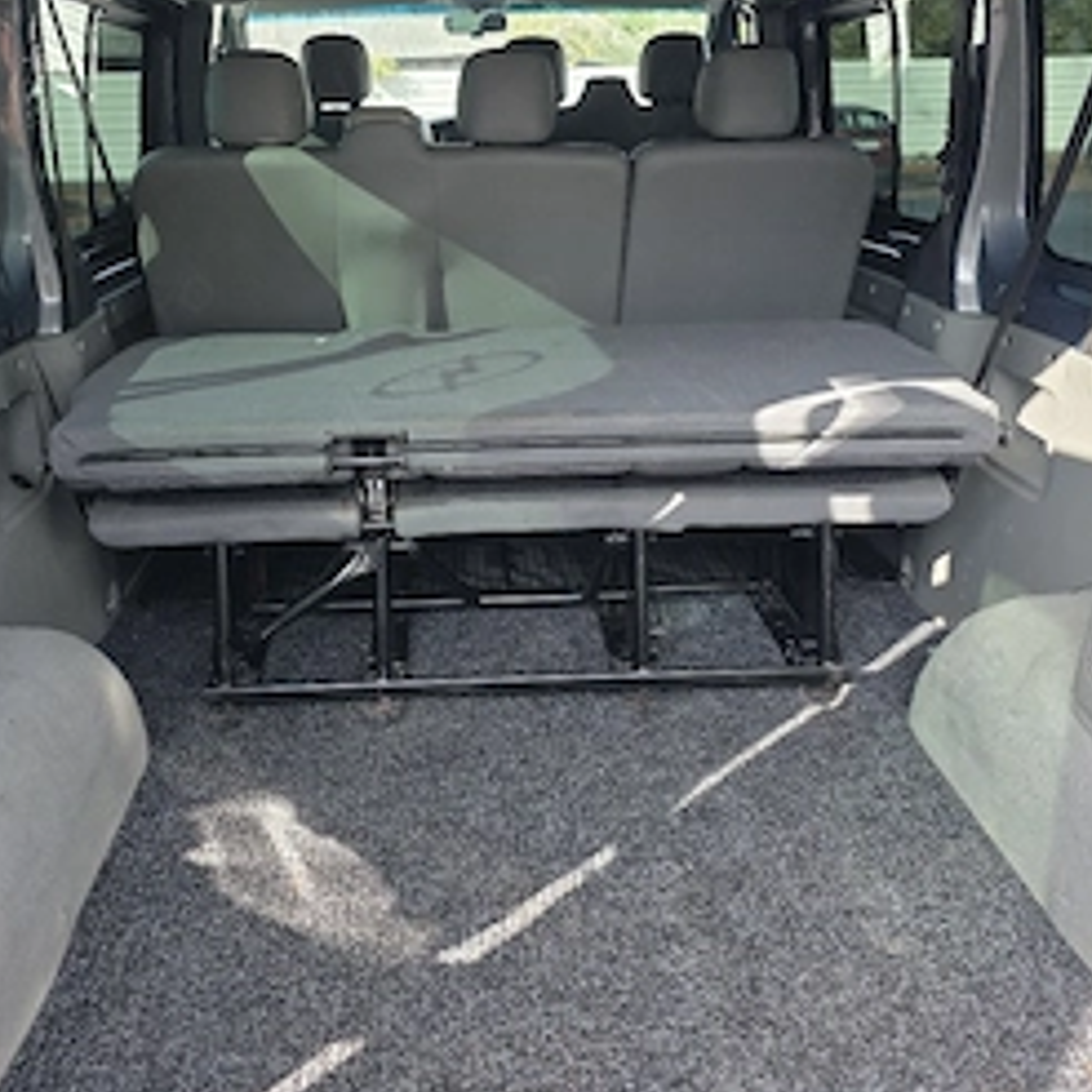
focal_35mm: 33
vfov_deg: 49.4
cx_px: 506
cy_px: 431
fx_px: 1178
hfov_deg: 49.7
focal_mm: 6.3
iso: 40
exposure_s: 1/370
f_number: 1.7
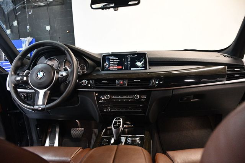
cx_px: 122
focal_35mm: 27
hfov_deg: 67.4
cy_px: 82
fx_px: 184
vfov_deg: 47.9
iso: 3200
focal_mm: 18
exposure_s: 1/60
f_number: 3.5
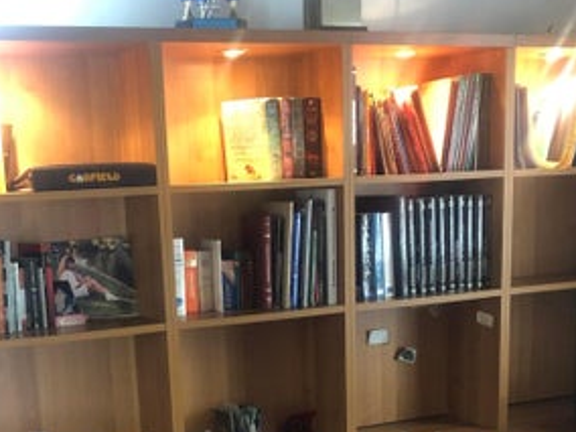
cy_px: 454
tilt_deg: -14.2
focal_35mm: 63
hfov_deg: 30.7
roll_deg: +2.2
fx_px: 1048
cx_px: 254
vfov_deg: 22.2
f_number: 1.8
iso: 100
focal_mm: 3.99
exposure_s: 1/11
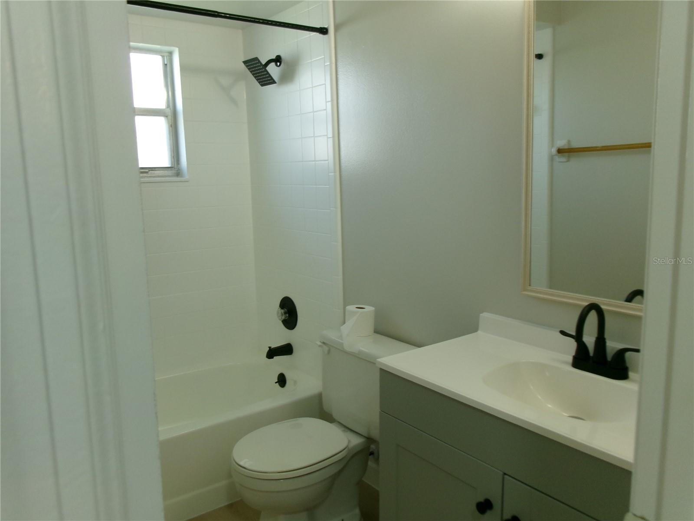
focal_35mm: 28
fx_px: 561
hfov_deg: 63.4
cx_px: 347
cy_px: 260
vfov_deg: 49.7
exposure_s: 1/34
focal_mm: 5.1
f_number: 3.9
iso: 160
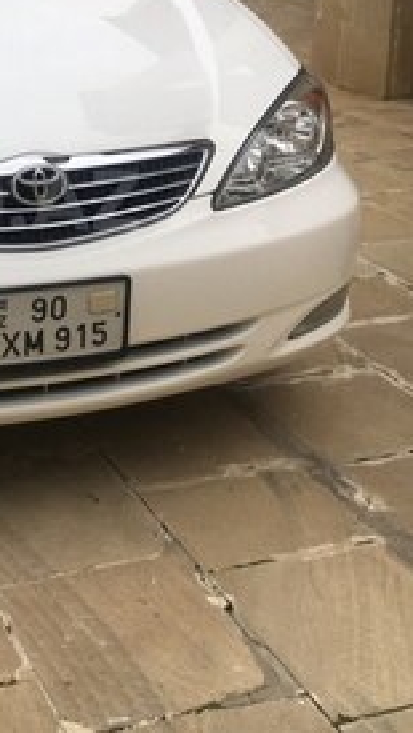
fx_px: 1108
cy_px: 200
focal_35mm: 57
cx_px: -67
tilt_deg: -16.1
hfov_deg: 20.0
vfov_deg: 35.9
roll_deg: +0.0
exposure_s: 1/50
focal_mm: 4.15
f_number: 2.2
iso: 32
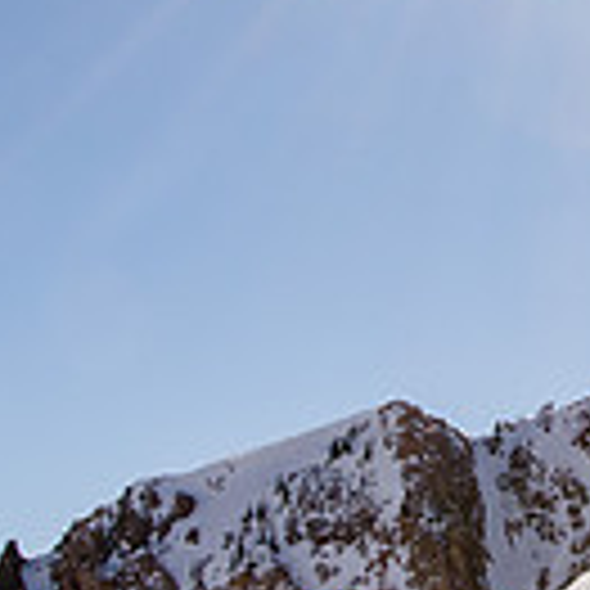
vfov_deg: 14.4
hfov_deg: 14.0
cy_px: 266
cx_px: 719
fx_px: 2333
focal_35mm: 121
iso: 400
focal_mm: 20
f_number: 16
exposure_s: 1/640
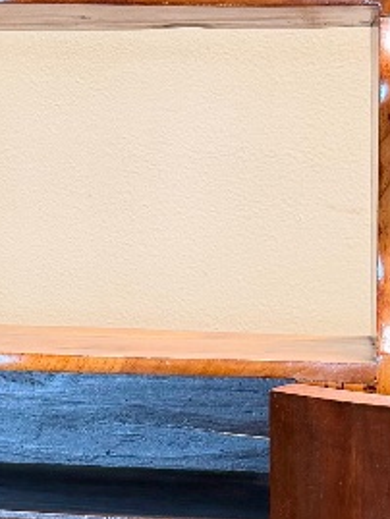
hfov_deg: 13.6
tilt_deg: -1.3
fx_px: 1606
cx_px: -10
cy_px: 232
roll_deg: -0.6
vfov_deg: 18.4
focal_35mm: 107
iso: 200
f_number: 1.78
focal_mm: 6.76
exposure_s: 1/63
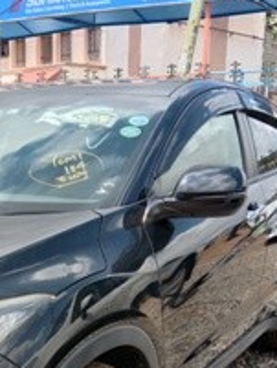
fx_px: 618
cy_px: 328
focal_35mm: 58
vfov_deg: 31.7
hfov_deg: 24.7
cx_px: 44
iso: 100
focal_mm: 3.65
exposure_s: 1/374
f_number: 2.2
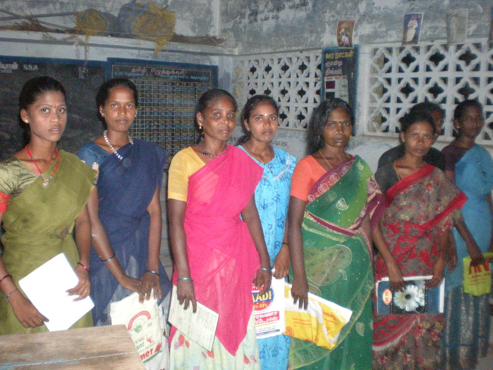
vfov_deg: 37.7
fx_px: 541
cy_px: 185
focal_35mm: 38
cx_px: 246
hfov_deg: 49.0
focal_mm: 6.3
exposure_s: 1/60
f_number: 3.1
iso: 631
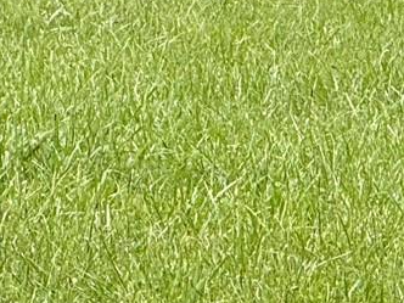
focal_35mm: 741
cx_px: 231
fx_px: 8648
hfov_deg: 2.7
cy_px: -327
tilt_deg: -2.8
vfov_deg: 2.0
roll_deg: +0.5
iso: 64
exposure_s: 1/736
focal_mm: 15.66
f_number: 2.8
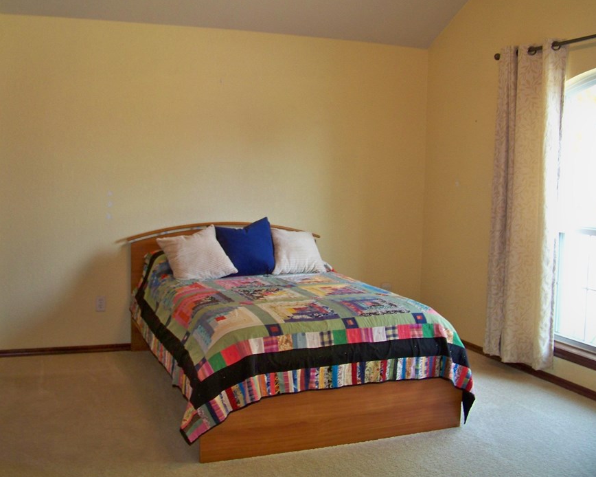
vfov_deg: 39.1
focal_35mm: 38
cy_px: 219
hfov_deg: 47.8
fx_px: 670
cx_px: 252
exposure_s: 1/30
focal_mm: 5.85
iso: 200
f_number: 2.8
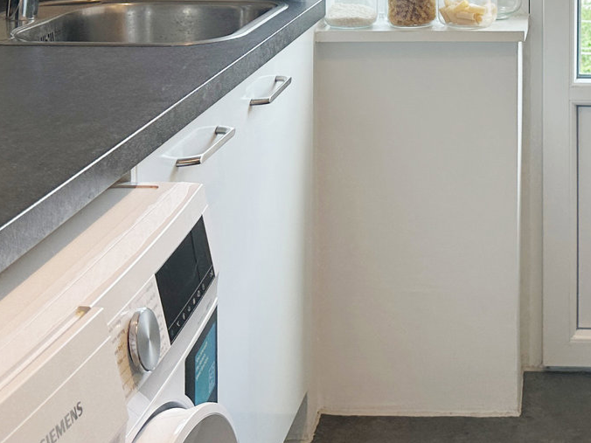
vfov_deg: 19.5
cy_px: -87
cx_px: 534
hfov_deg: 26.5
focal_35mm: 71
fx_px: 1212
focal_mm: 6.86
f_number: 1.78
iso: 64
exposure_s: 1/212
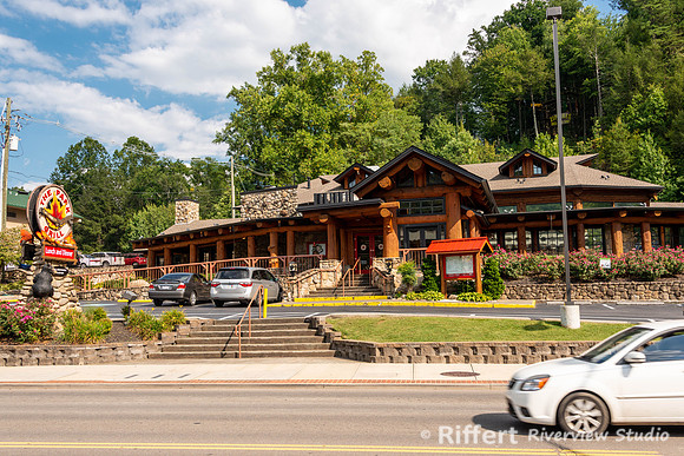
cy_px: 228
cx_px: 342
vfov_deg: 37.0
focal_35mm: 36
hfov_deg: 53.3
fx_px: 682
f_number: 8
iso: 100
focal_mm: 35
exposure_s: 1/160
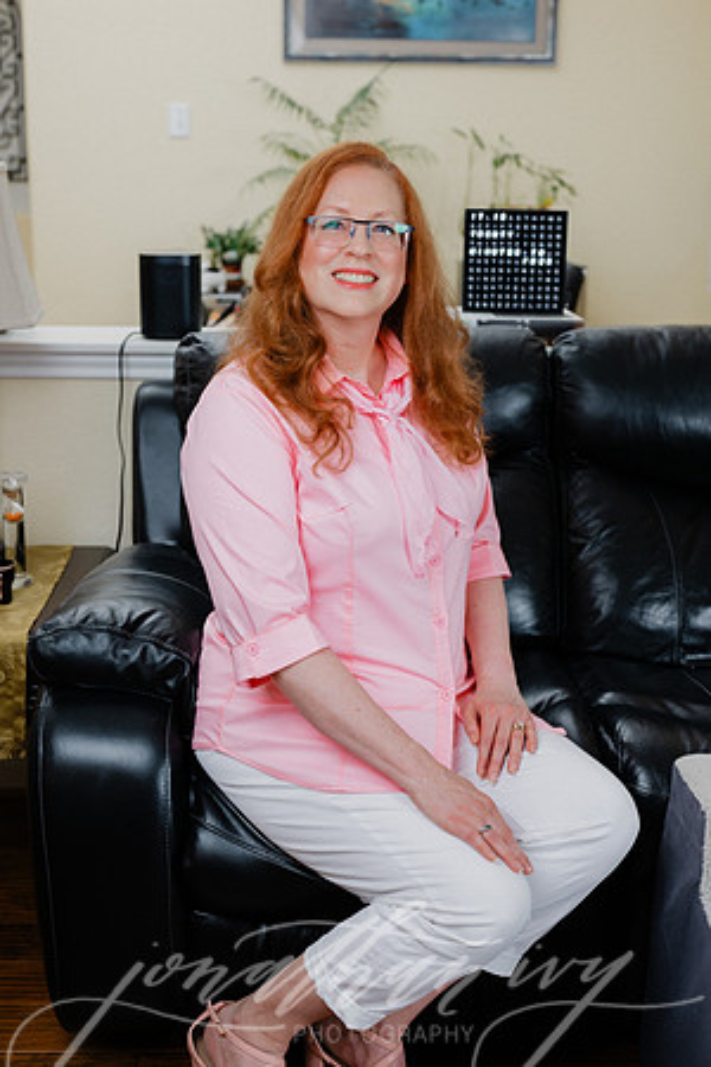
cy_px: 534
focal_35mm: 50
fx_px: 1481
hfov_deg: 27.0
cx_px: 356
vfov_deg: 39.6
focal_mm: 50
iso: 80
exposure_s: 1/25
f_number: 4
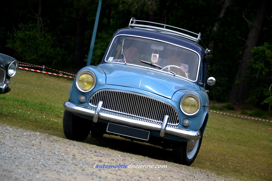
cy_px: 90
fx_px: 1020
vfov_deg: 10.2
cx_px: 136
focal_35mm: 135
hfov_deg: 15.2
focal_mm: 90
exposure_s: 1/1250
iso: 400
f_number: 5.6
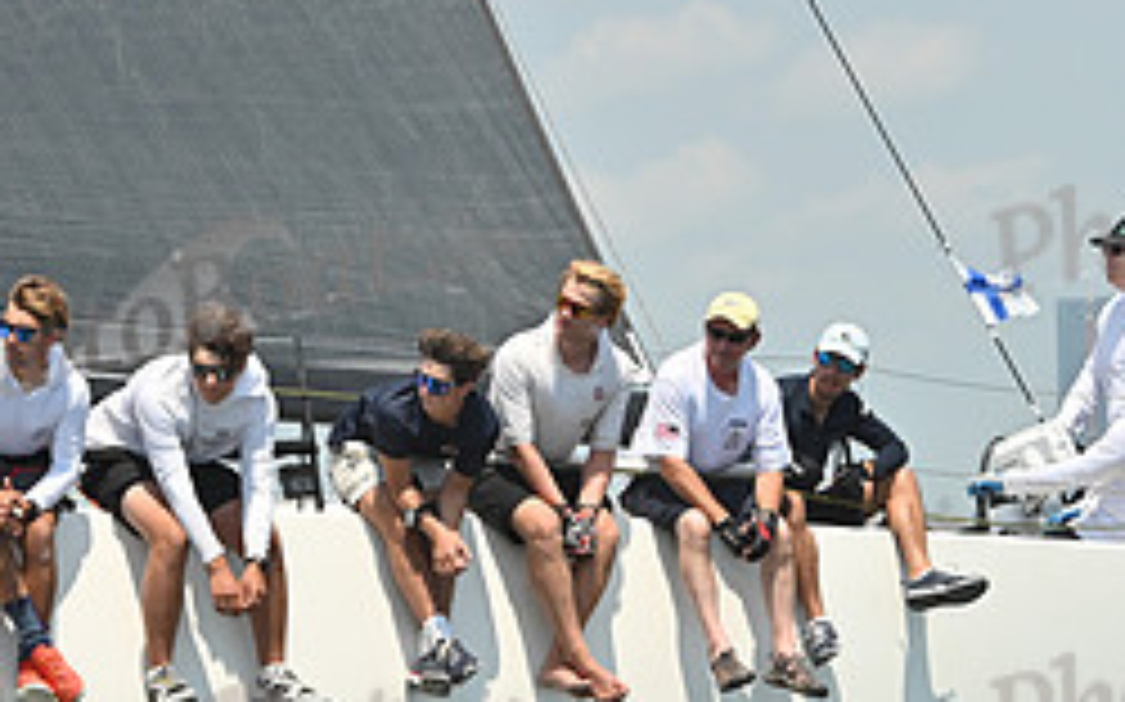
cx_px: 760
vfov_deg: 4.5
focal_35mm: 289
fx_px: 8857
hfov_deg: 7.3
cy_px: 479
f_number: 9
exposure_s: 1/1250
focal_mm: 122
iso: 320
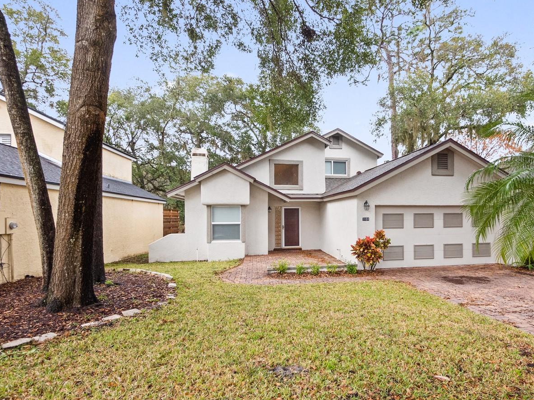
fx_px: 293
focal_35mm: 19
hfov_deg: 83.4
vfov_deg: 68.7
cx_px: 325
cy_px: 195
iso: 500
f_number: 4
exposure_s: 1/60
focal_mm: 7
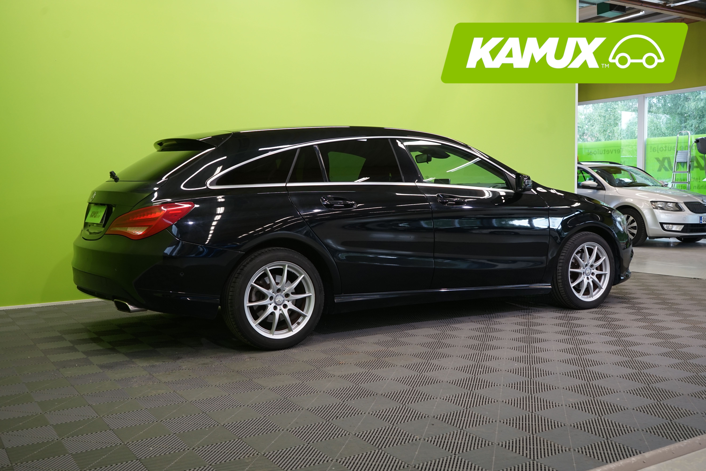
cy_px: 236
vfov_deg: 36.9
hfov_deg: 53.1
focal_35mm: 36
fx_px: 706
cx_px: 353
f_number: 6.3
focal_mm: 36
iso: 640
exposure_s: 1/30
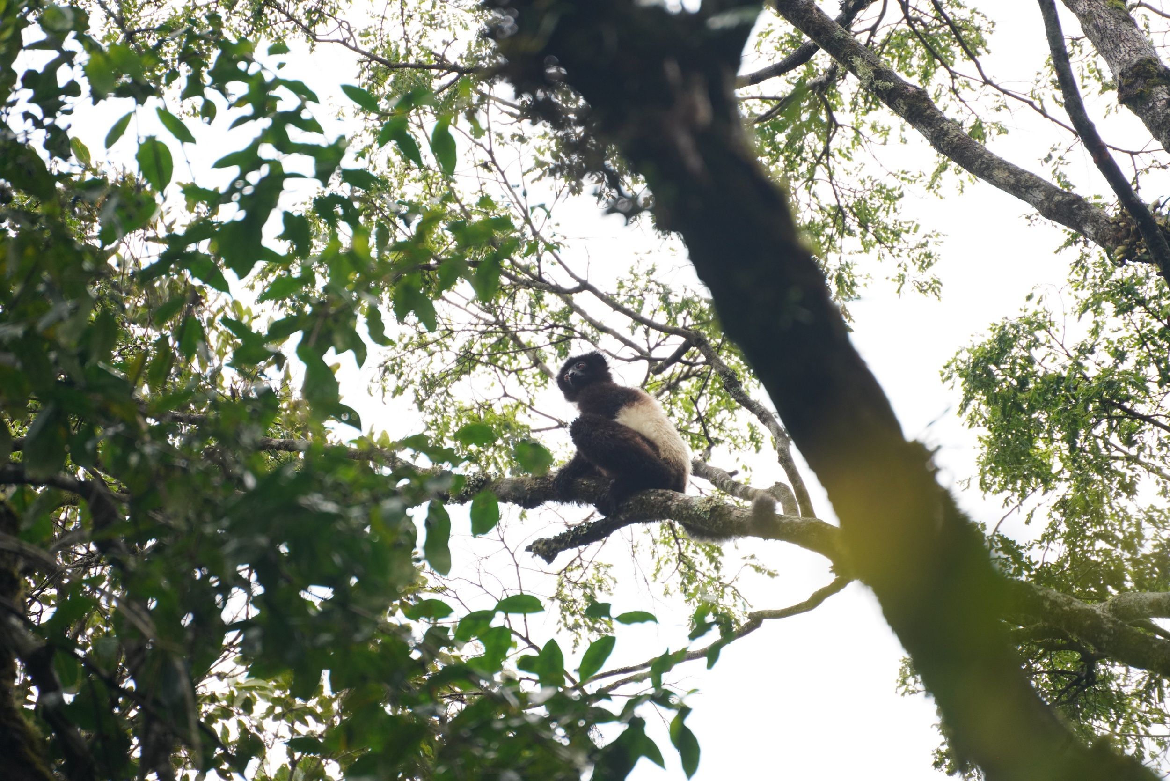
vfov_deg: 4.6
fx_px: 9752
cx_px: 585
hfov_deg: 6.9
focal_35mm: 300
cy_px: 390
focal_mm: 300
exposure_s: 1/400
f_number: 6.3
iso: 1250
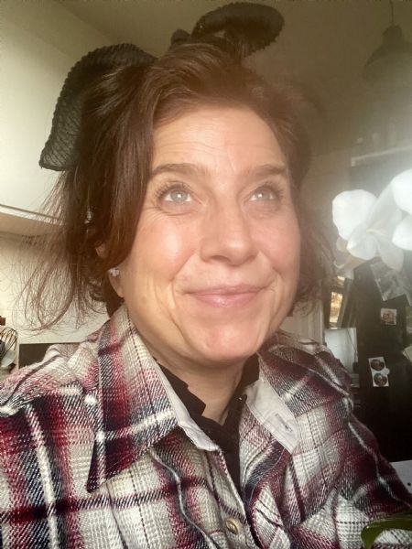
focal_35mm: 30
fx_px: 476
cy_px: 274
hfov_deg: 46.8
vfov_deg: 60.0
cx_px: 206
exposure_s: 1/60
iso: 125
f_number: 2.2
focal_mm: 2.71
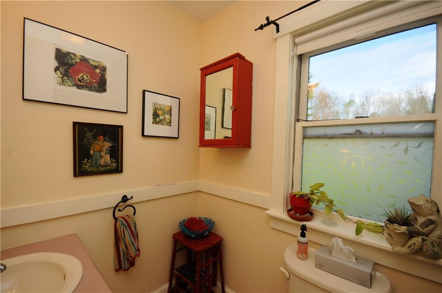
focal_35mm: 15
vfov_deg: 77.1
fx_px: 184
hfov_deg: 100.5
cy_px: 146
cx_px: 221
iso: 800
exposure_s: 1/250
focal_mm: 10
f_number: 6.7
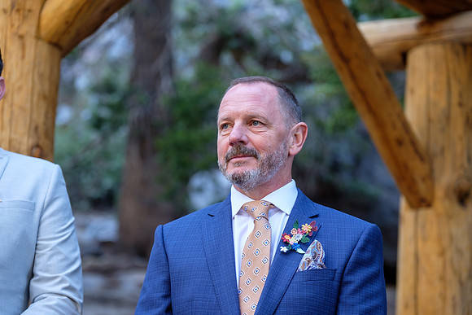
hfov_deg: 17.6
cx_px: 236
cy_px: 158
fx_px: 1521
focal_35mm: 116
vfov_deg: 11.8
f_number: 2.8
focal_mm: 77.3
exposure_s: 1/60
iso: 200
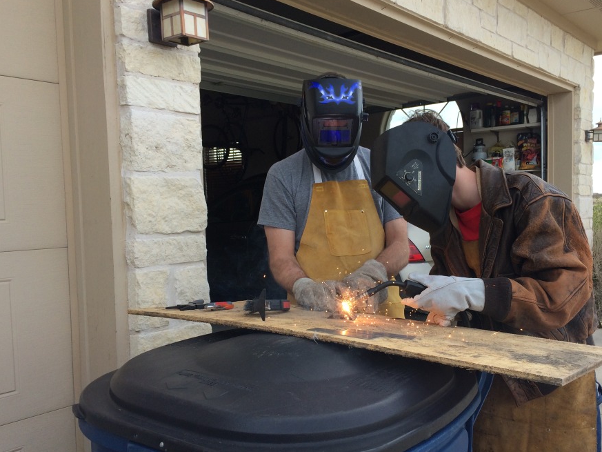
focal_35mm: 34
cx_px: 341
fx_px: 591
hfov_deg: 53.8
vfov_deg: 41.8
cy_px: 245
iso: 32
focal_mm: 4.15
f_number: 2.2
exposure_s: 1/383
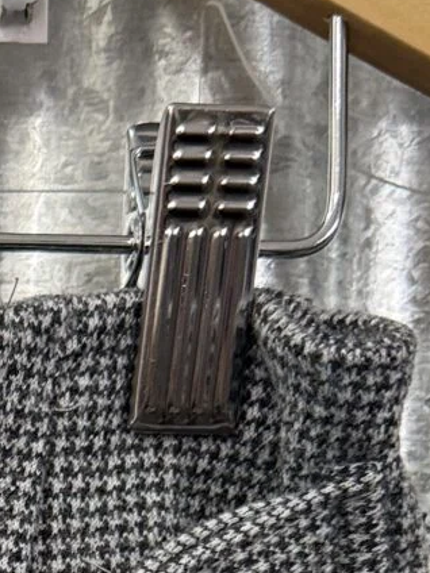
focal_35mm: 145
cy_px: 953
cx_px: -457
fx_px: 2402
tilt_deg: +0.2
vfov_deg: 12.7
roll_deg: -1.7
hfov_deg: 9.5
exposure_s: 1/50
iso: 200
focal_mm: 6.76
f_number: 1.78
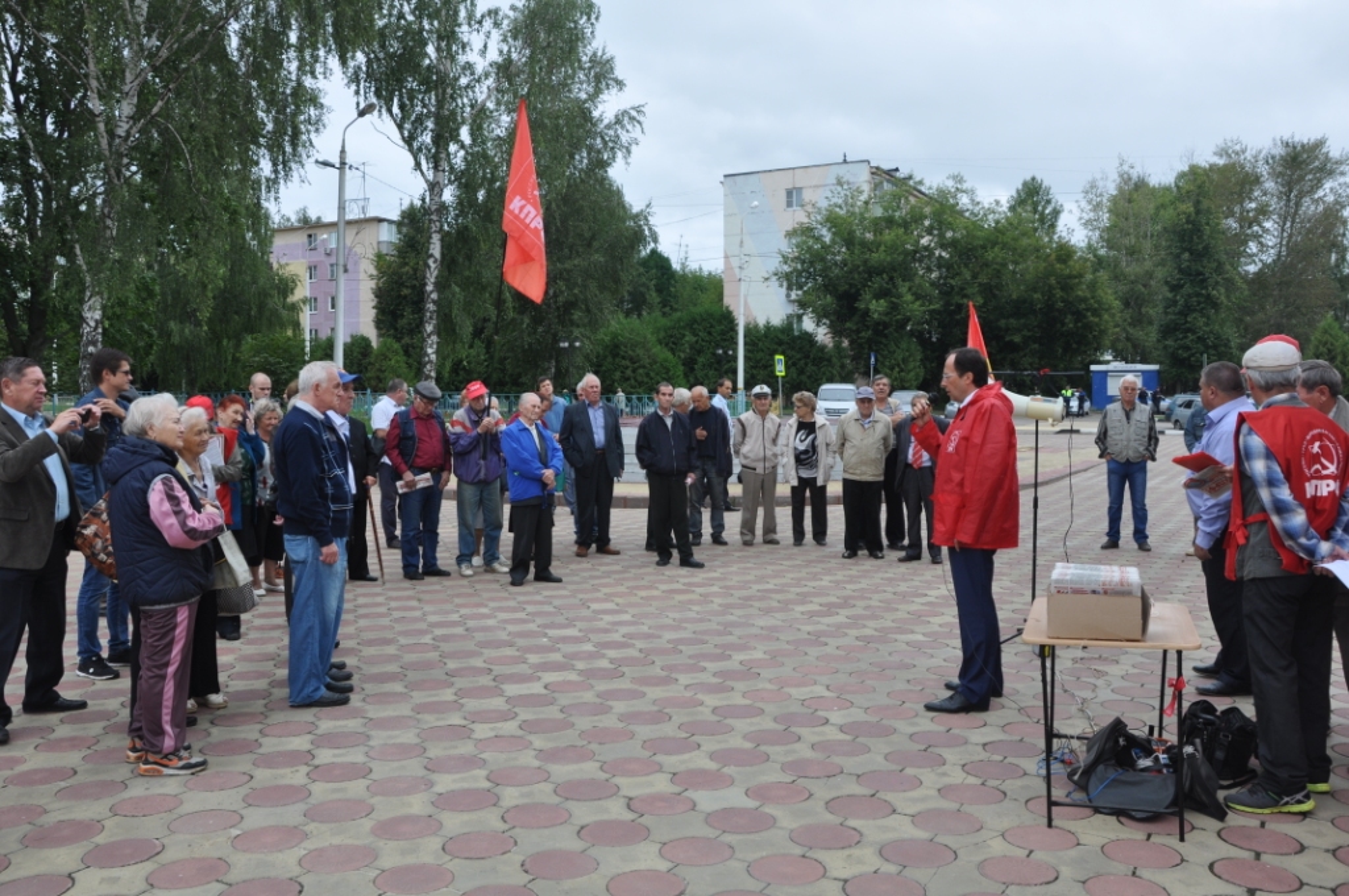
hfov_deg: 59.6
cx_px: 674
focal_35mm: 32
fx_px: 1179
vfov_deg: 41.6
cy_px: 448
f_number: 11
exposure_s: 1/125
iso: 200
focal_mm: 21
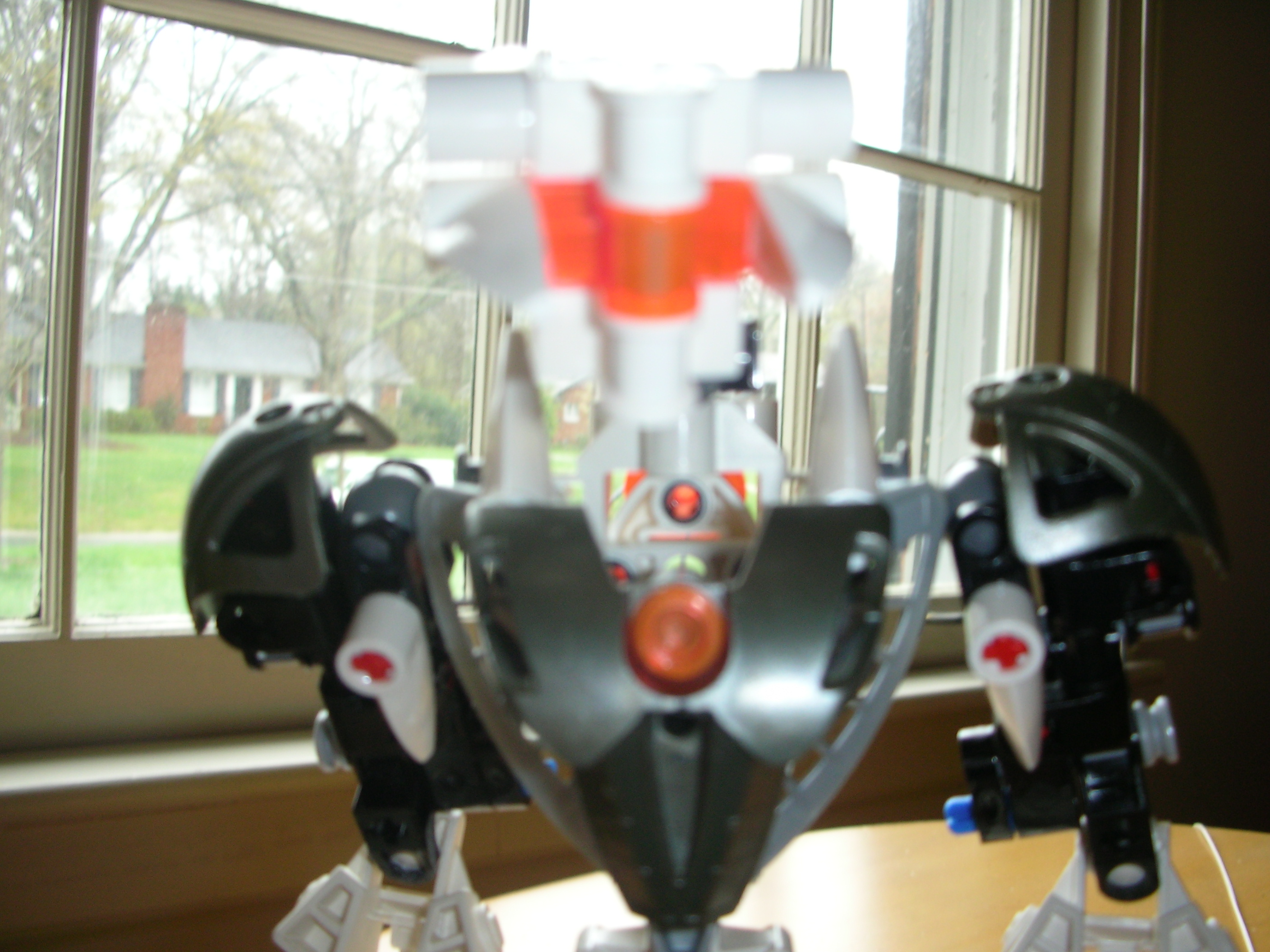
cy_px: 476
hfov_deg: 52.6
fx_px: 1284
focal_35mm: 35
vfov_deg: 40.7
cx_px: 635
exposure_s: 1/30
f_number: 3
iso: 50
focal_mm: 5.8
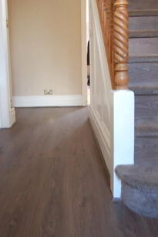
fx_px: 210
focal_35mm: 32
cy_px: 79
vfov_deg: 57.4
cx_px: 74
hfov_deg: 41.1
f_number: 4
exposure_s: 1/5
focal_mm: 10
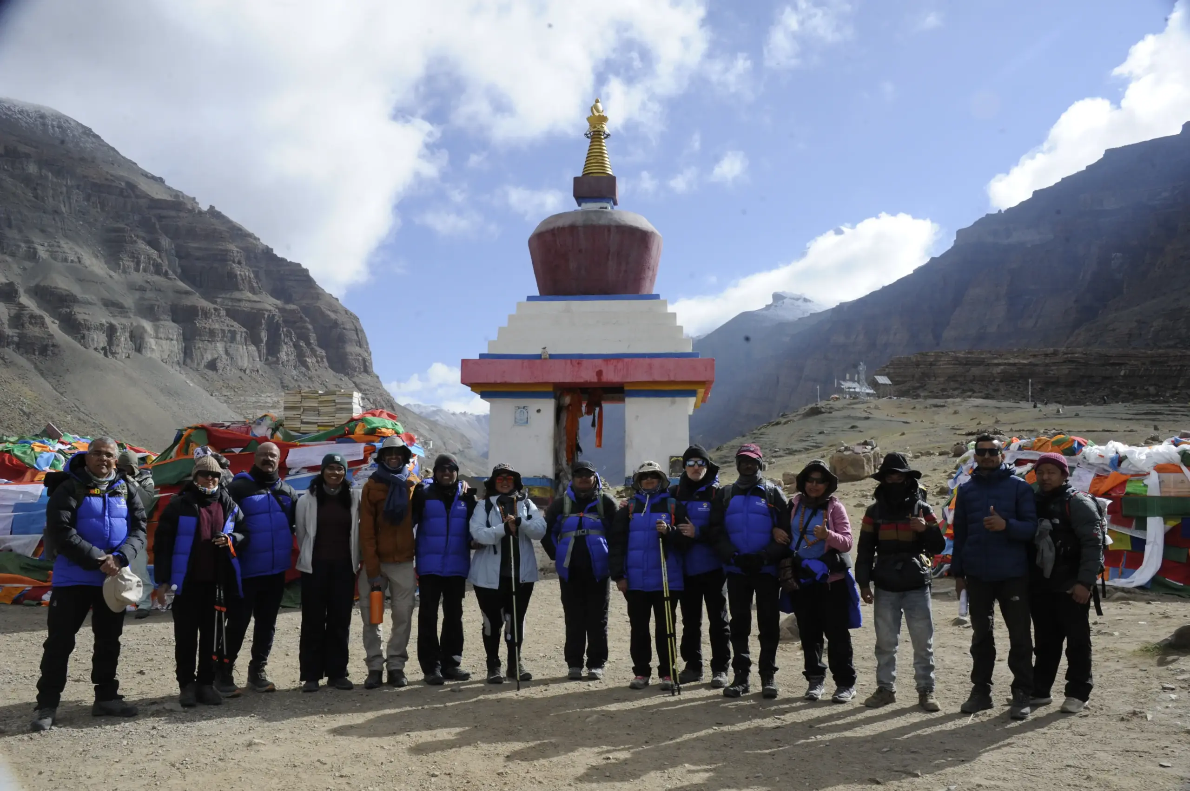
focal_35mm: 34
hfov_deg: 55.8
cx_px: 595
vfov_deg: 38.8
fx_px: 1123
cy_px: 396
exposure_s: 1/1000
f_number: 16
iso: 1250
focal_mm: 34
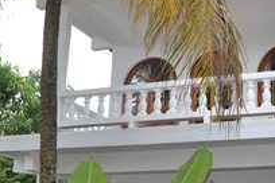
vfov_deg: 18.4
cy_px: 112
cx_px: 204
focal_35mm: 74
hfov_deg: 27.0
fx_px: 565
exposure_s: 1/200
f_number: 6.3
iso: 200
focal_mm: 18
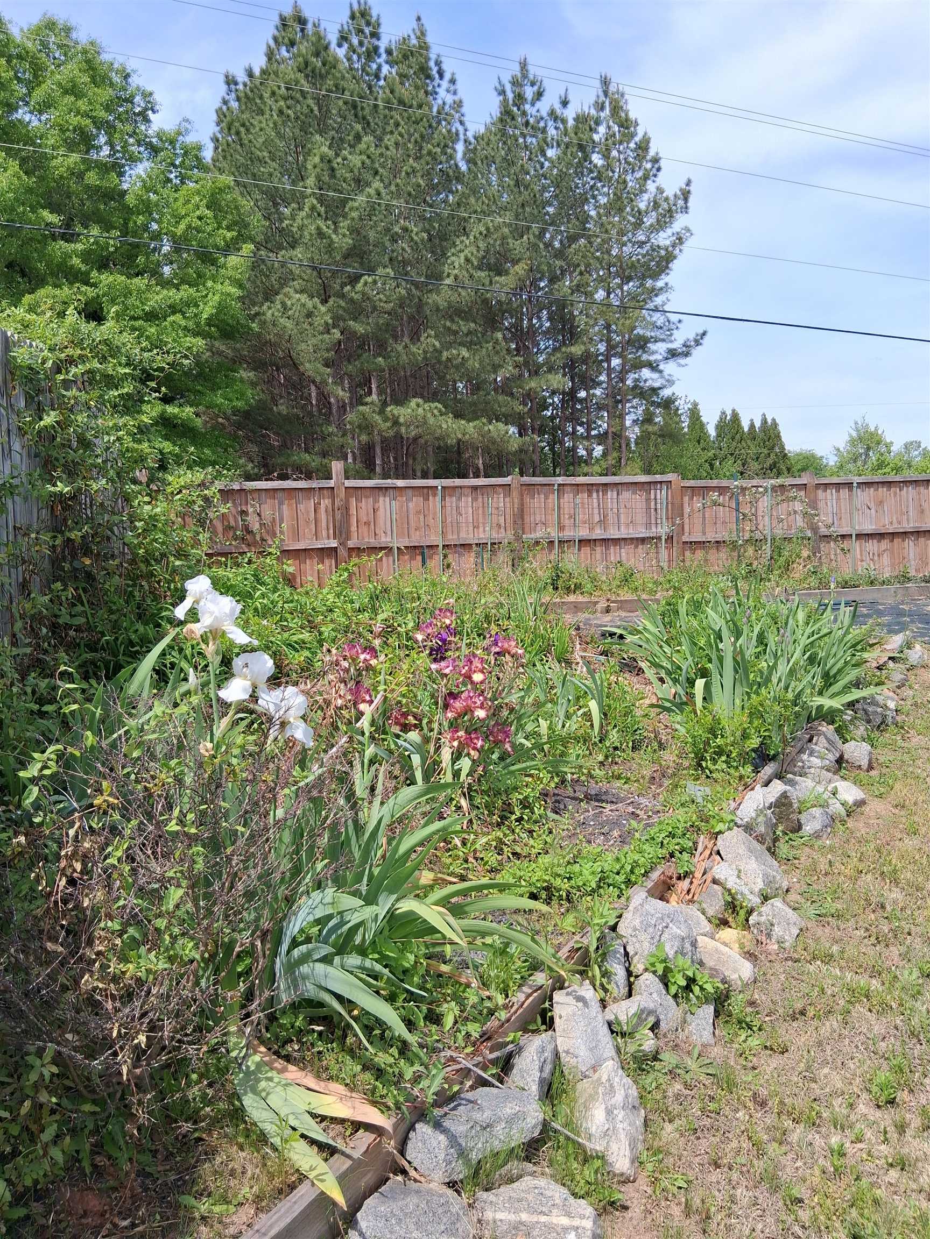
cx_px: 465
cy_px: 620
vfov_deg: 67.3
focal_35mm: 26
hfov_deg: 53.1
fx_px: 931
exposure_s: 1/689
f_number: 1.8
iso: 25
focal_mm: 3.98
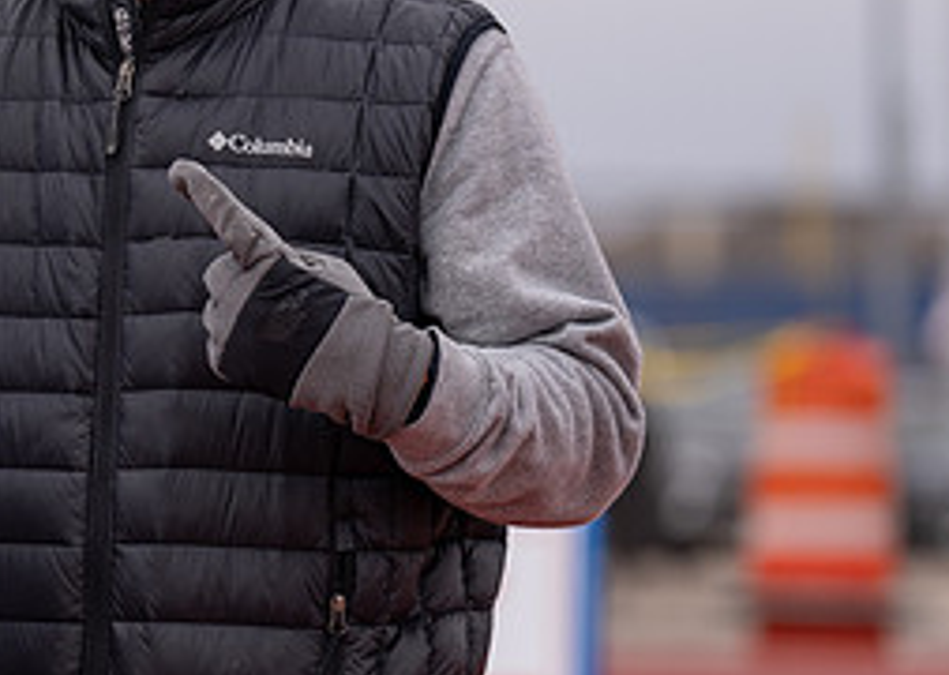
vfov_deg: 4.2
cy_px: 289
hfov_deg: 5.9
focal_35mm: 339
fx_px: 9125
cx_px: -38
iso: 100
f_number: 2.8
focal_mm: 141
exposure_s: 1/1250
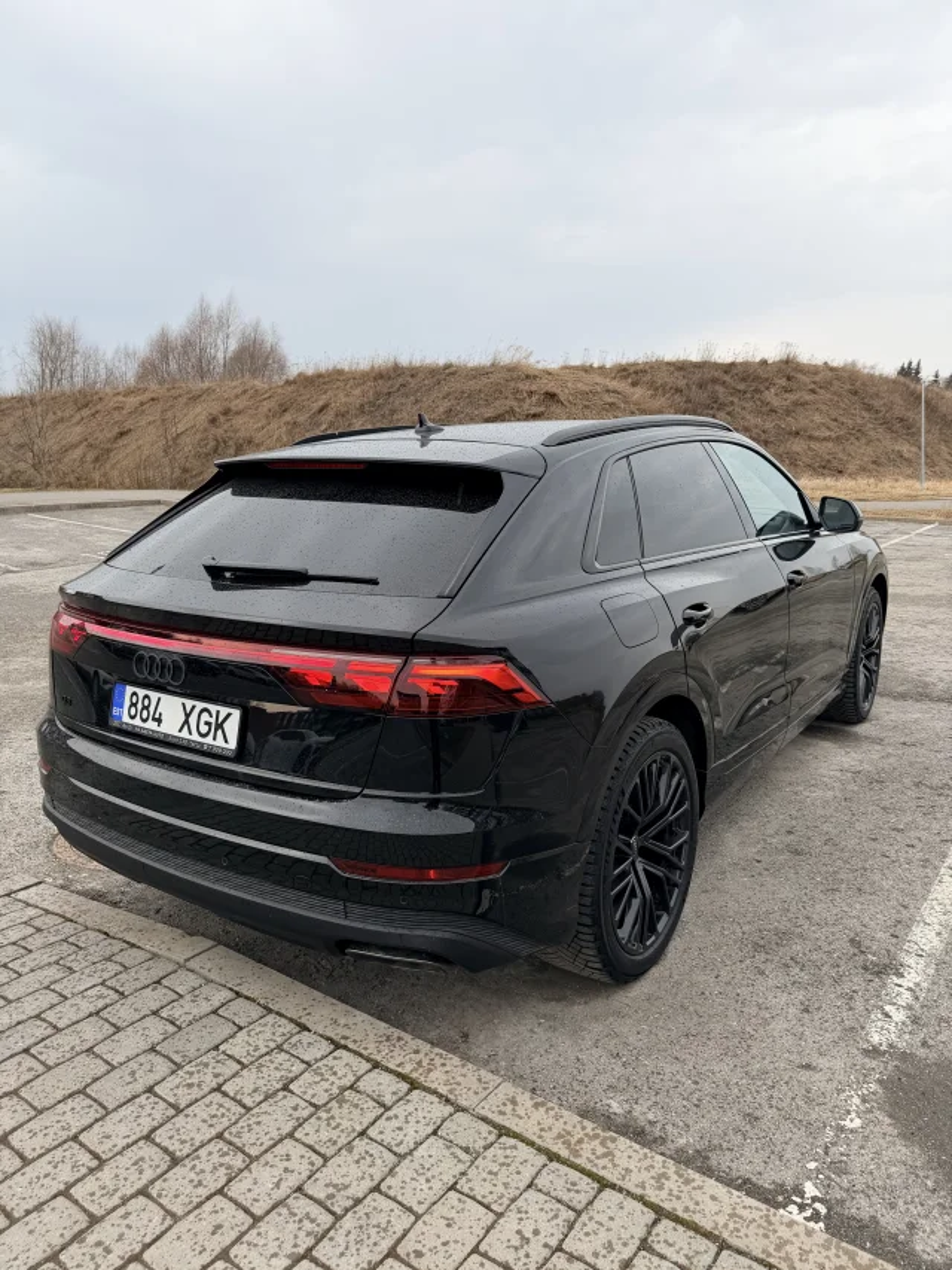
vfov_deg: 71.6
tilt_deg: -11.0
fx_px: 880
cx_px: 476
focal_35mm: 24
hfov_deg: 56.8
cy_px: 635
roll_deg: -0.9
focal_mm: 6.76
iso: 80
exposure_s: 1/1464
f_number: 1.78
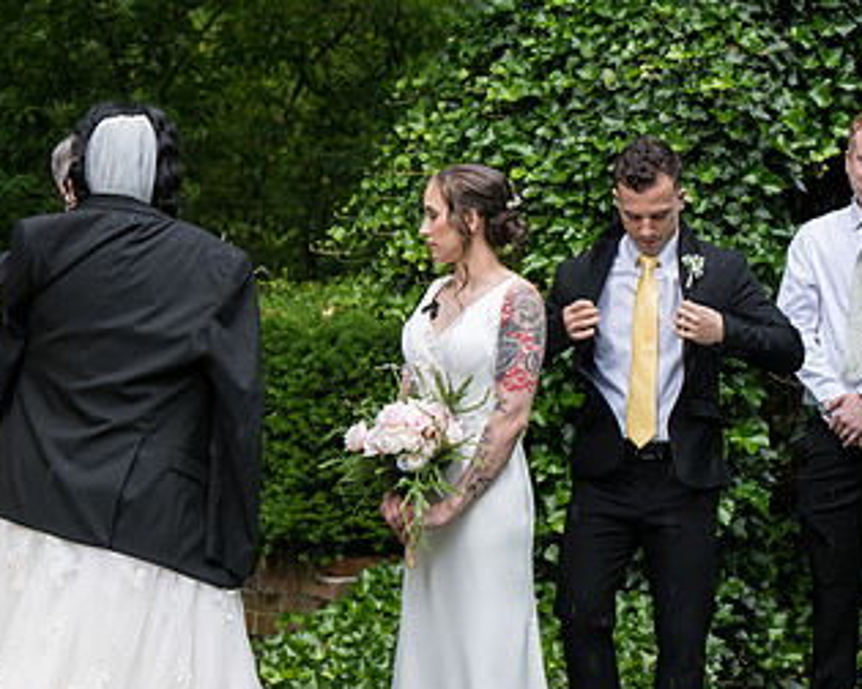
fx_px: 3087
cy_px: 332
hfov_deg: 15.7
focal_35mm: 121
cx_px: 118
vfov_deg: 12.7
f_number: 4
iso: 500
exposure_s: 1/400
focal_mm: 70
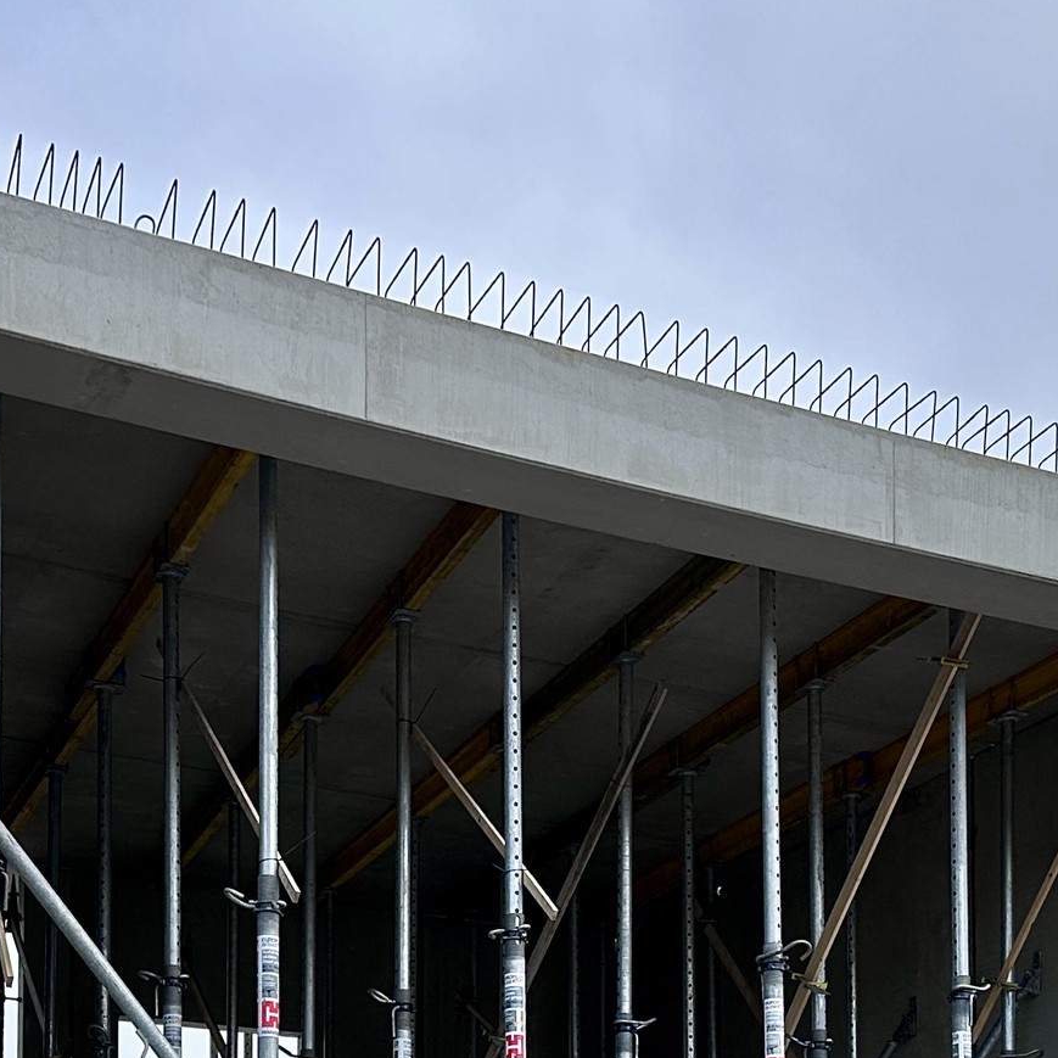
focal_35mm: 50
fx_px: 1729
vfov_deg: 32.7
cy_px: 908
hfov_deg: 34.0
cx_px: 532
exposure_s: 1/5000
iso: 80
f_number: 1.78
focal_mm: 6.86
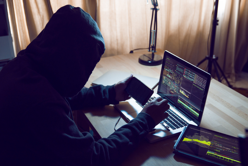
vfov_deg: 29.9
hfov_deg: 43.6
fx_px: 310
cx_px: 124
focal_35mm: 45
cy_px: 83
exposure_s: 1/90
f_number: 2.8
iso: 400
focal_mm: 30
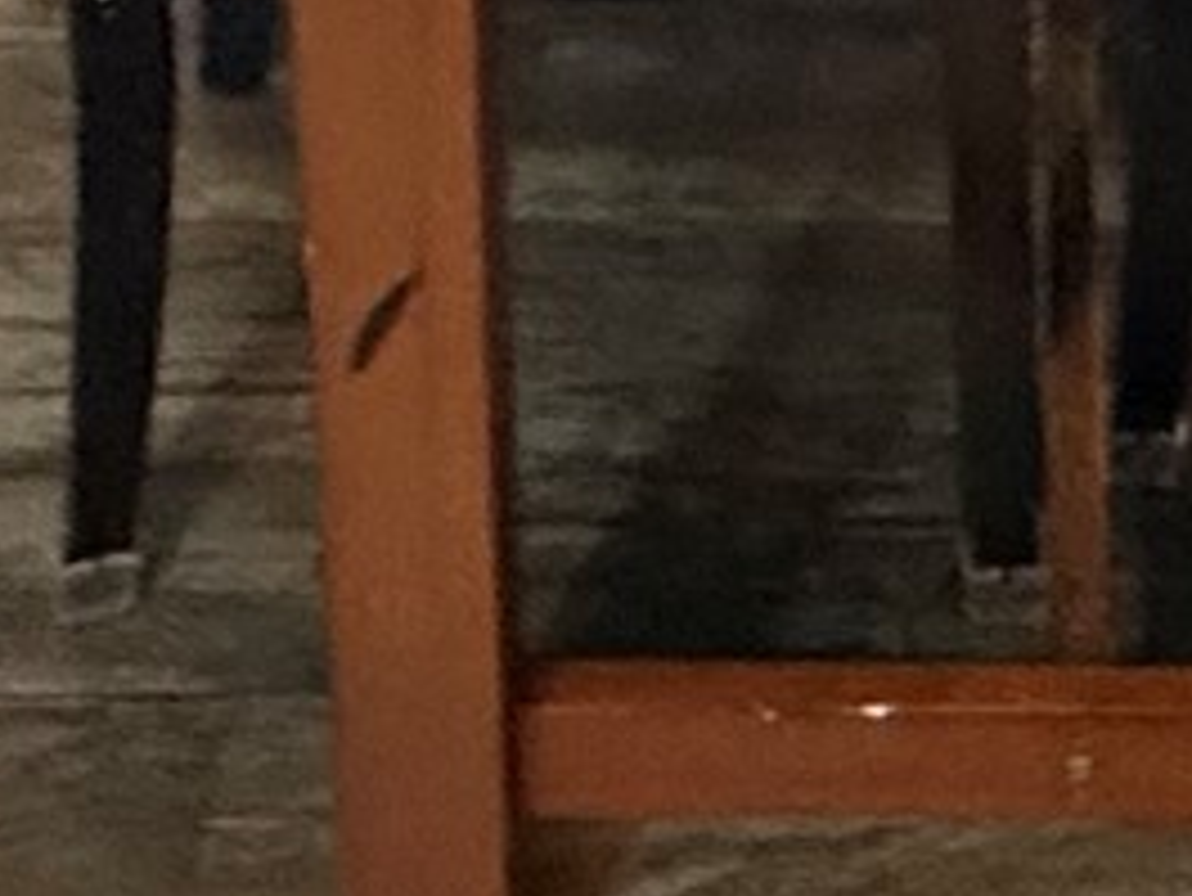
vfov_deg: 11.2
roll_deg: -2.3
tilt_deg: -20.5
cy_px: -1315
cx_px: 1165
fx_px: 3721
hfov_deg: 17.8
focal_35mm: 108
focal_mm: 2.22
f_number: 2.2
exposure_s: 1/60
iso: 800
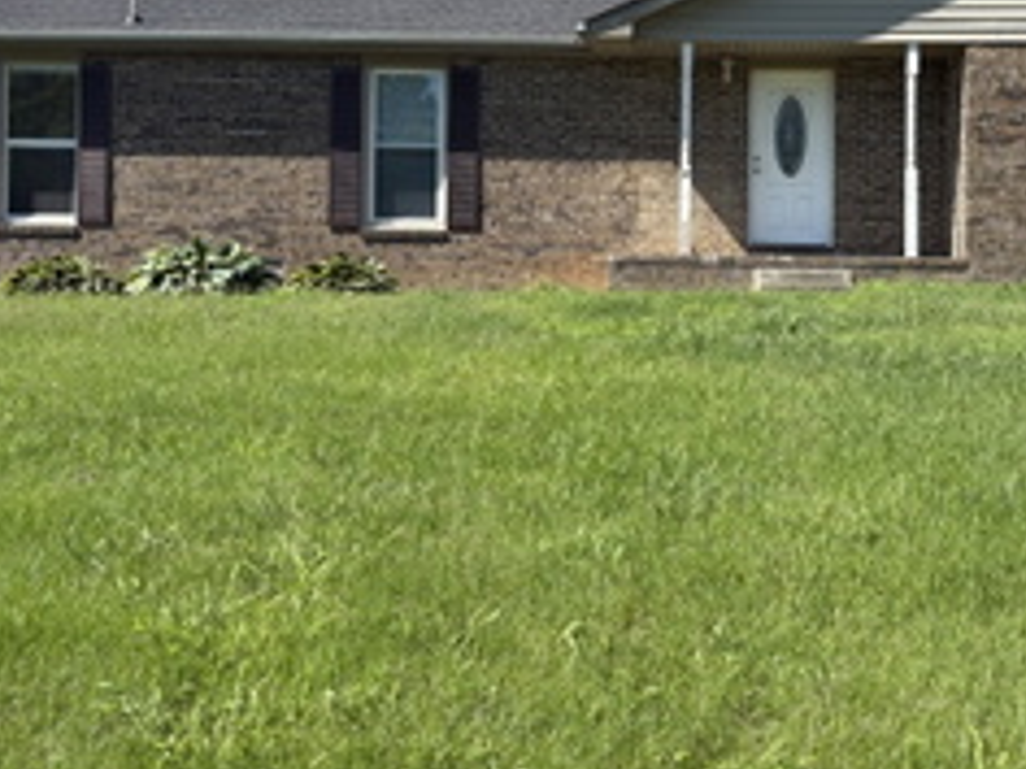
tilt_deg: +2.3
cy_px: 230
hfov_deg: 42.6
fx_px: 1304
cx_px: 643
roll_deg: -0.1
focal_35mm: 44
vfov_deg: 32.5
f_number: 1.6
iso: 50
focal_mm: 5.96
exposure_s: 1/2208
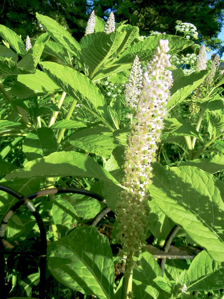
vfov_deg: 60.0
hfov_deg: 46.8
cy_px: 150
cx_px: 112
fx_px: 259
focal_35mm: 30
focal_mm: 5.4
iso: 160
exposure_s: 1/877
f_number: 3.5
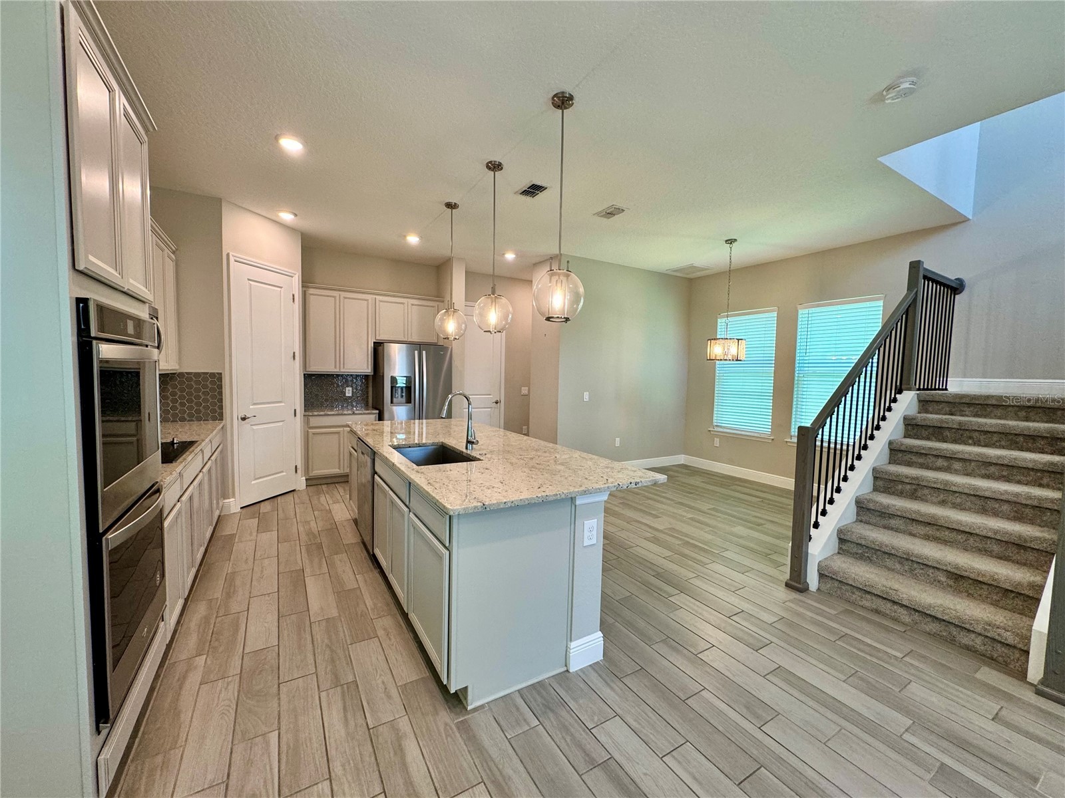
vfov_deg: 85.7
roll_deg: -1.4
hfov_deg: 102.1
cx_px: 532
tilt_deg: -4.0
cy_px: 399
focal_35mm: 14
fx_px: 431
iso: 160
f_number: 2.2
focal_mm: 2.22
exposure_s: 1/120
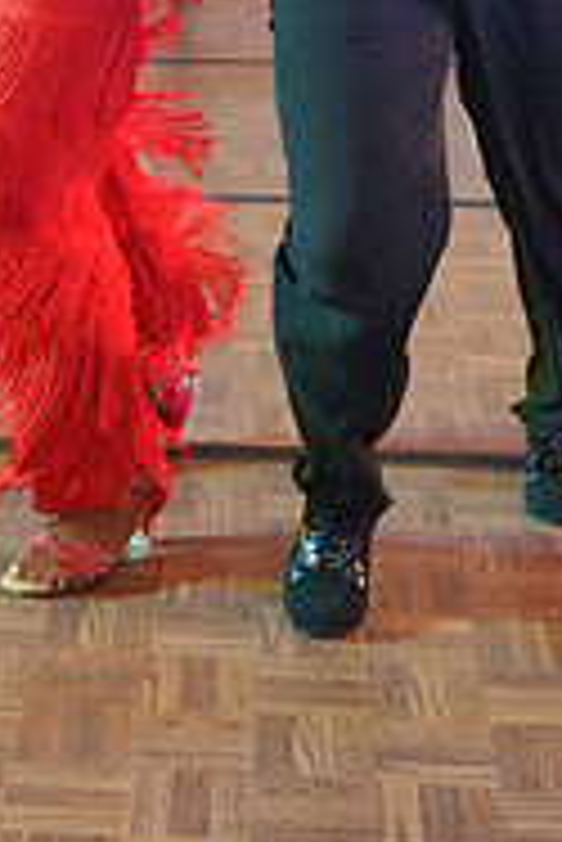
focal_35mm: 93
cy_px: -248
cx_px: 65
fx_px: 2174
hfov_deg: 14.6
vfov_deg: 20.1
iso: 12800
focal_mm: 30
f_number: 4
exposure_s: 1/400
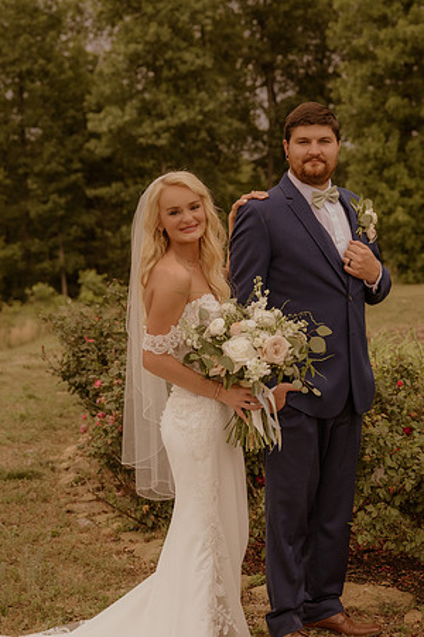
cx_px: 212
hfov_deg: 20.3
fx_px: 1184
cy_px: 318
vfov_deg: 30.1
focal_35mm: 67
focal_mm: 45
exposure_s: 1/1250
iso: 1000
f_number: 3.2
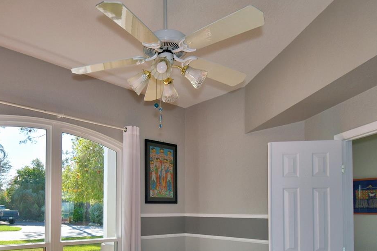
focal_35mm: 26
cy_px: 203
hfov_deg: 68.6
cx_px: 147
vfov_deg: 46.7
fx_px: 272
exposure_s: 1/200
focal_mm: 10
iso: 100
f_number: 4.5
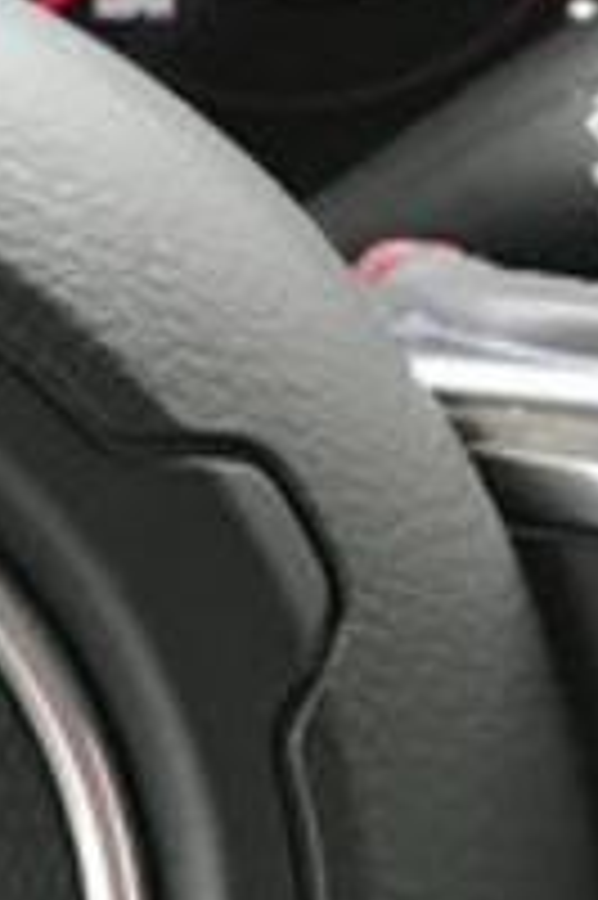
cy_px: 990
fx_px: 3719
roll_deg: -1.9
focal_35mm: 149
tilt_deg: -31.5
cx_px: -468
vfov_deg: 13.5
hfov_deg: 8.8
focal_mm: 3.99
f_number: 1.8
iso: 25
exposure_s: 1/30
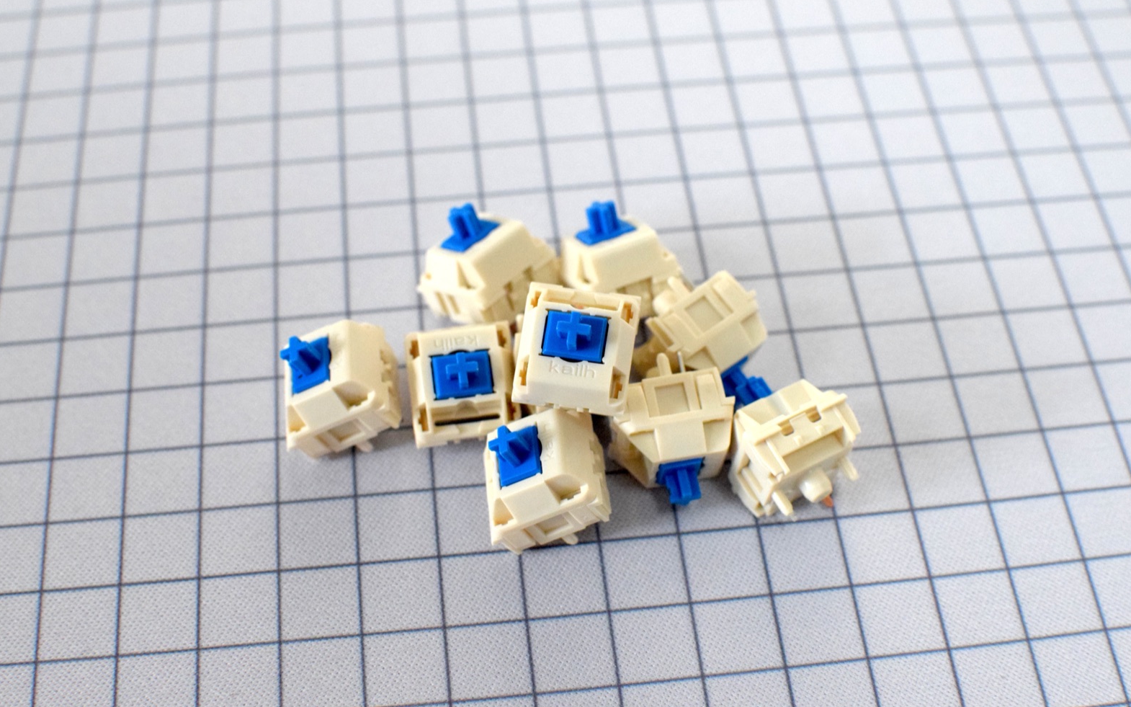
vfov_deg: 23.7
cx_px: 572
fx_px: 1680
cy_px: 343
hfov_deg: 37.2
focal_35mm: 55
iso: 2500
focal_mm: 35
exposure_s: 1/200
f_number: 6.3
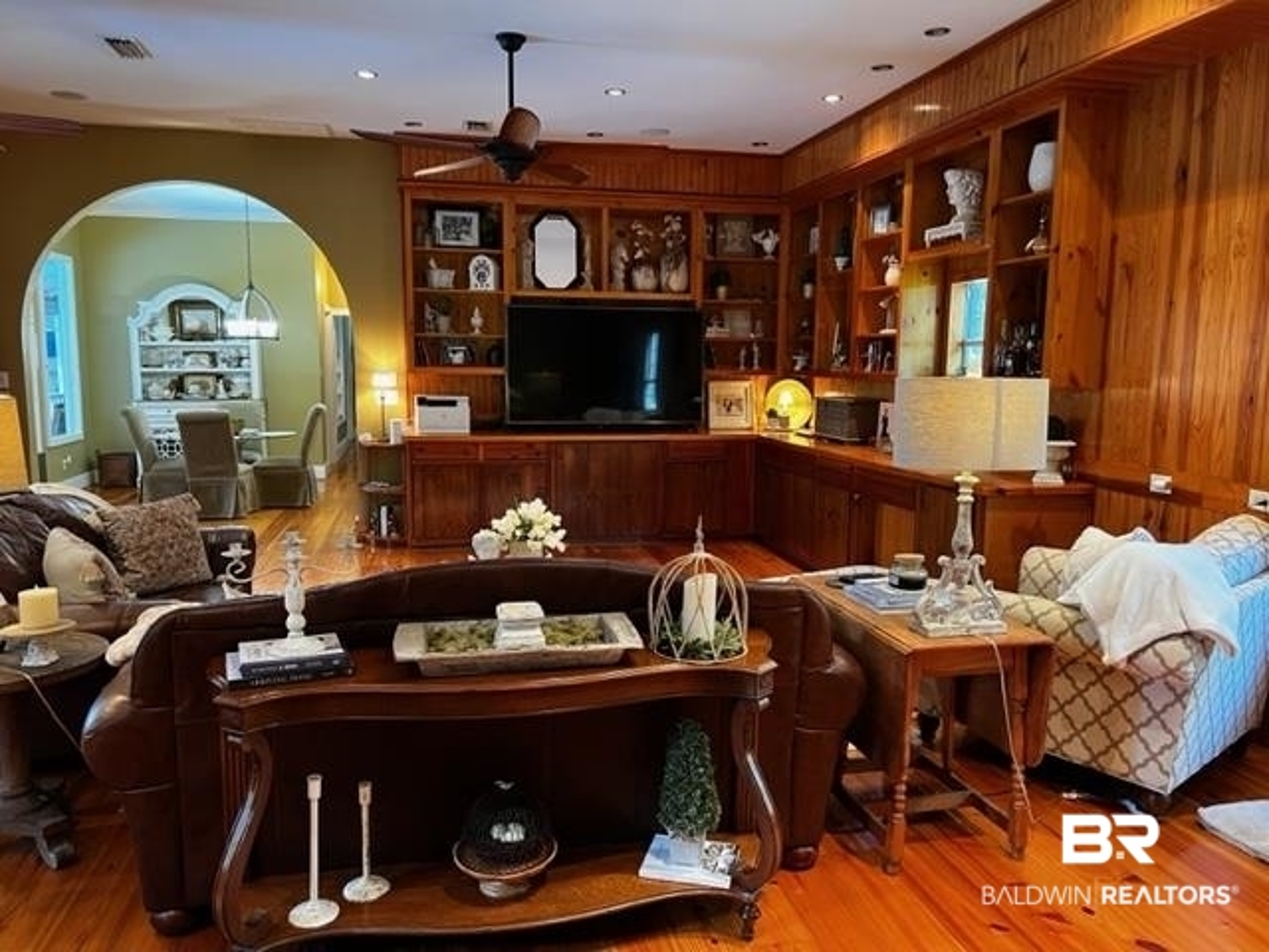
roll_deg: +0.1
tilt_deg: -7.4
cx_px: 634
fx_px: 953
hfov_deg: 67.3
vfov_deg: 53.1
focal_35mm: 26
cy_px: 476
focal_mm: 5.7
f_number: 1.5
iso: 400
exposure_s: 1/60
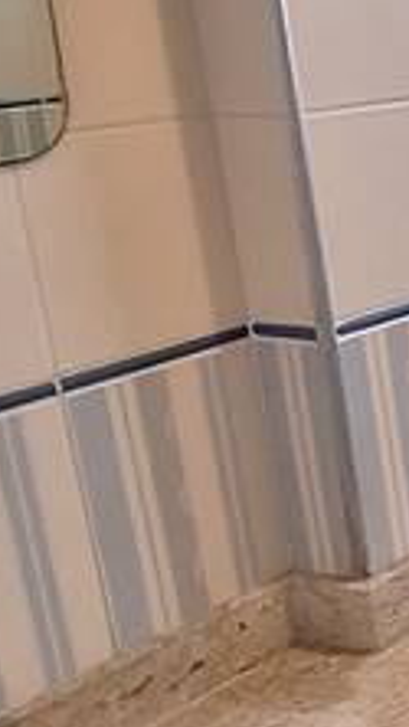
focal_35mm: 69
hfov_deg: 13.3
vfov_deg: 30.6
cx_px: 959
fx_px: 1329
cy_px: 373
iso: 100
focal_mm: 1.74
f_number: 2.2
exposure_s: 1/40
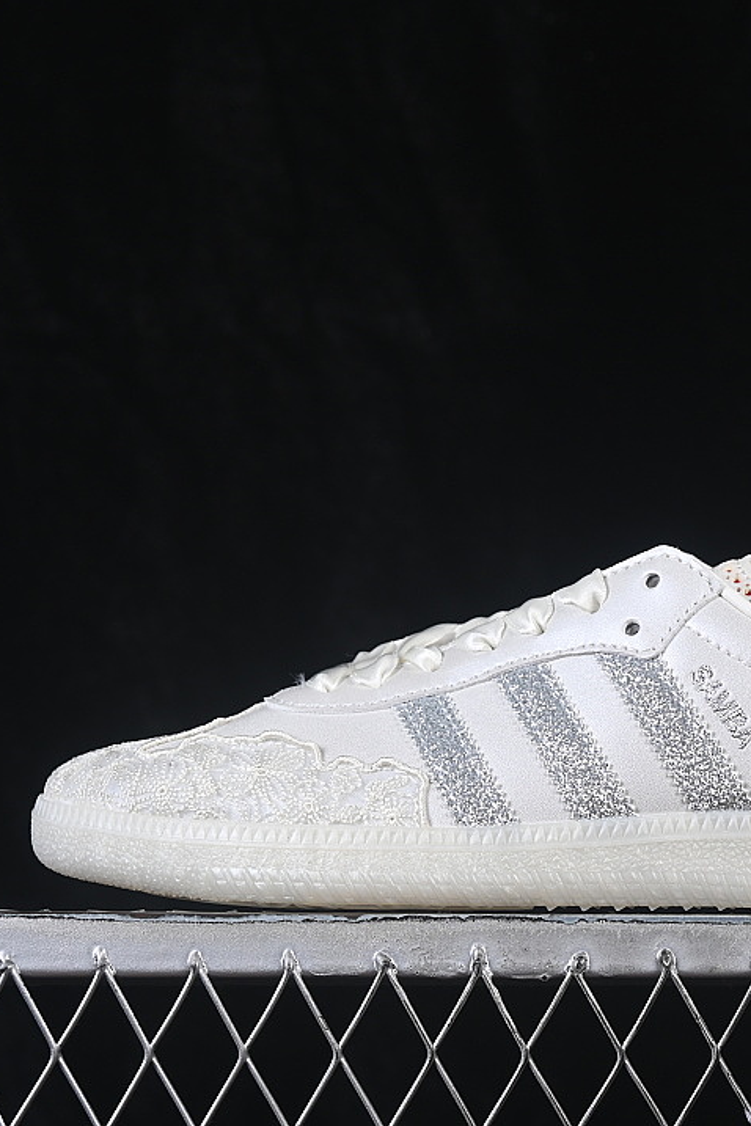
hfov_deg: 12.1
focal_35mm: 113
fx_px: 3536
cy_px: 562
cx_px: 600
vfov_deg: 18.1
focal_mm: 50
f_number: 8
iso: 160
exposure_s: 1/80
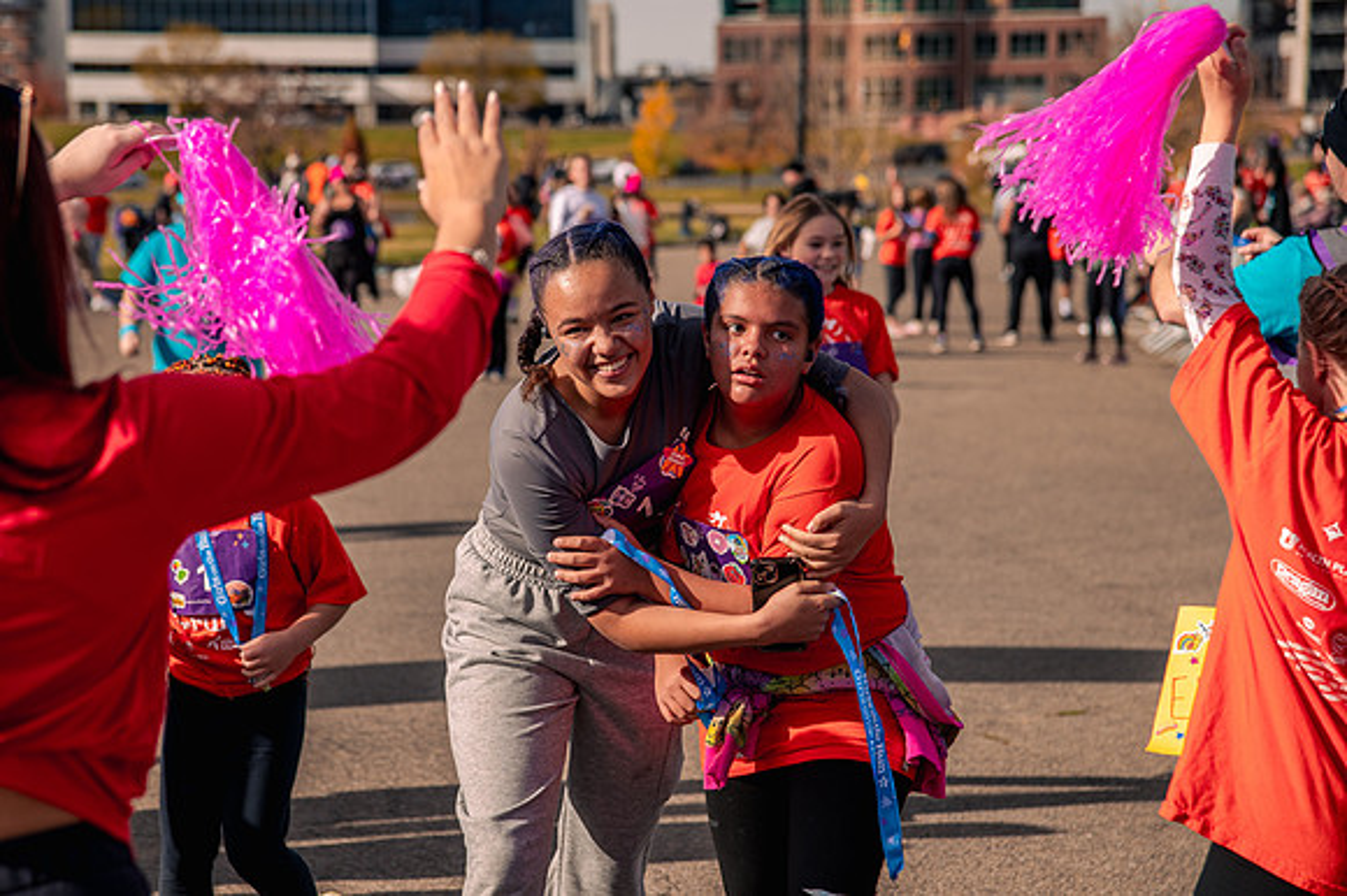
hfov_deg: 18.7
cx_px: 589
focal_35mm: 110
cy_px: 448
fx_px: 4097
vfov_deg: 12.5
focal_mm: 95
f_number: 5
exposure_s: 1/800
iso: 200
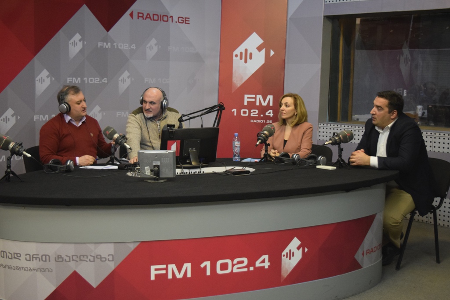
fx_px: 600
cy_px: 150
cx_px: 225
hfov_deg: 41.1
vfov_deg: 28.1
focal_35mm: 48
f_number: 4.5
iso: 2500
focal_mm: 32
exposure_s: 1/60
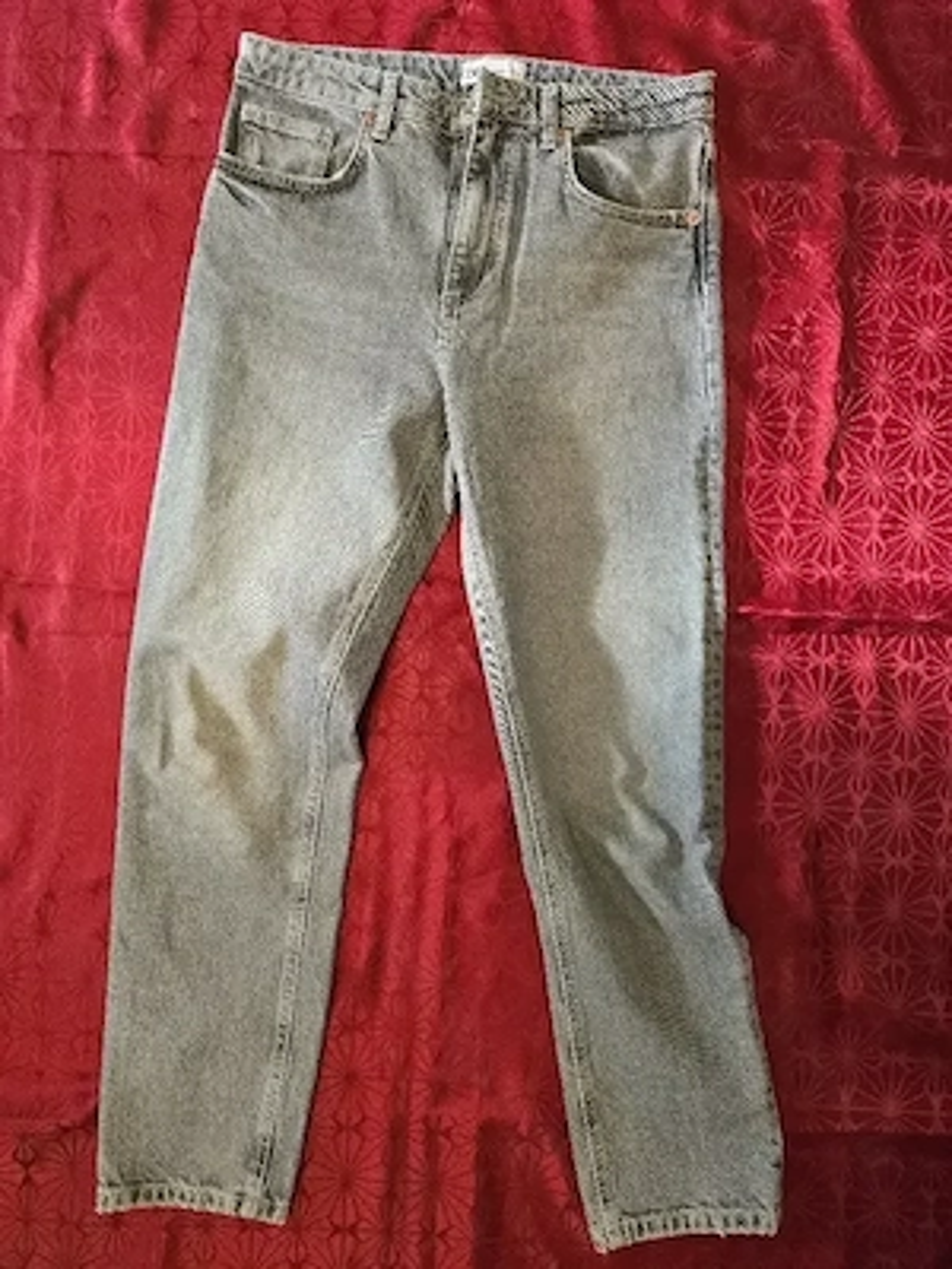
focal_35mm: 23
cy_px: 634
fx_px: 843
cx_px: 476
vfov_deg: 73.9
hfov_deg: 58.9
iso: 800
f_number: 1.7
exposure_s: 1/120
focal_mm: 6.3
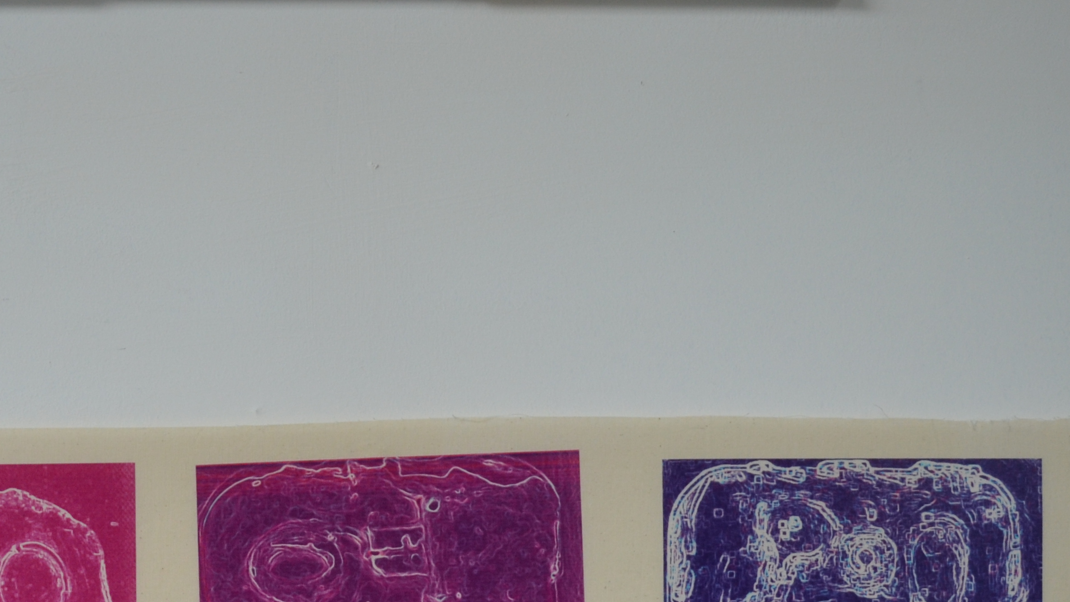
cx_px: 339
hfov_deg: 32.0
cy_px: 711
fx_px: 1844
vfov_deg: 17.7
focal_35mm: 65
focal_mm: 20
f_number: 4
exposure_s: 1/60
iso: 450
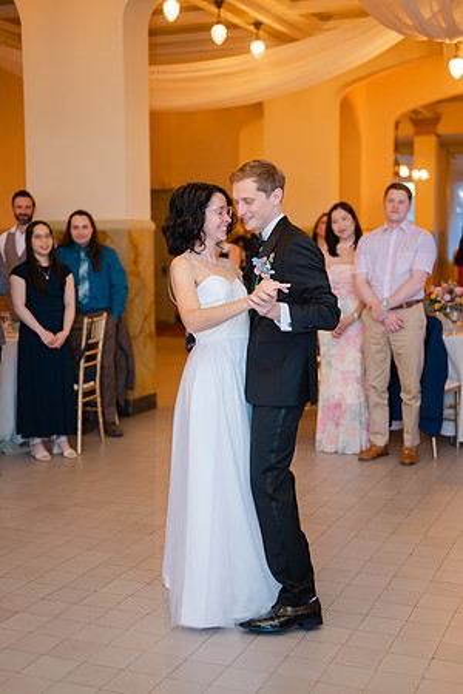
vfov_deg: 39.6
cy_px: 347
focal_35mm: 50
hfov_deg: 27.0
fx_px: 965
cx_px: 232
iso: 320
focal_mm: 50
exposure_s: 1/100
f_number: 1.8
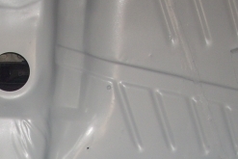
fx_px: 774
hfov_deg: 17.0
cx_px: -9
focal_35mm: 117
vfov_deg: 11.3
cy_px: 224
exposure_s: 1/30
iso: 64
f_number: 2.8
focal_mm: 6.2
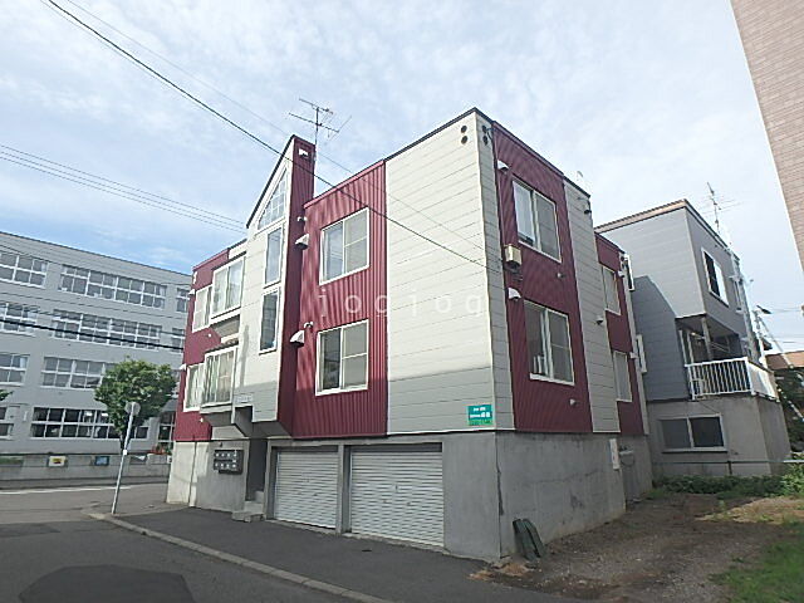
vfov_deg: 63.4
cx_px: 402
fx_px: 488
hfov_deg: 79.0
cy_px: 302
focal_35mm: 21
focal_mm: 3.7
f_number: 3.5
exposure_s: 1/640
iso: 125
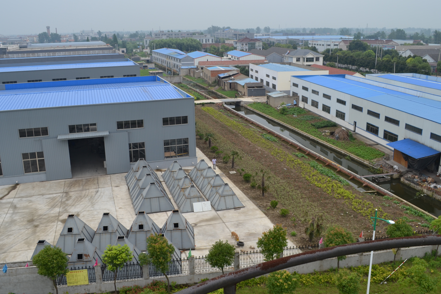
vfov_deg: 41.1
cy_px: 132
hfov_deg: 58.7
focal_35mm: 32
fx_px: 392
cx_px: 217
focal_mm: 18
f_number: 6.3
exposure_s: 1/200
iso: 100
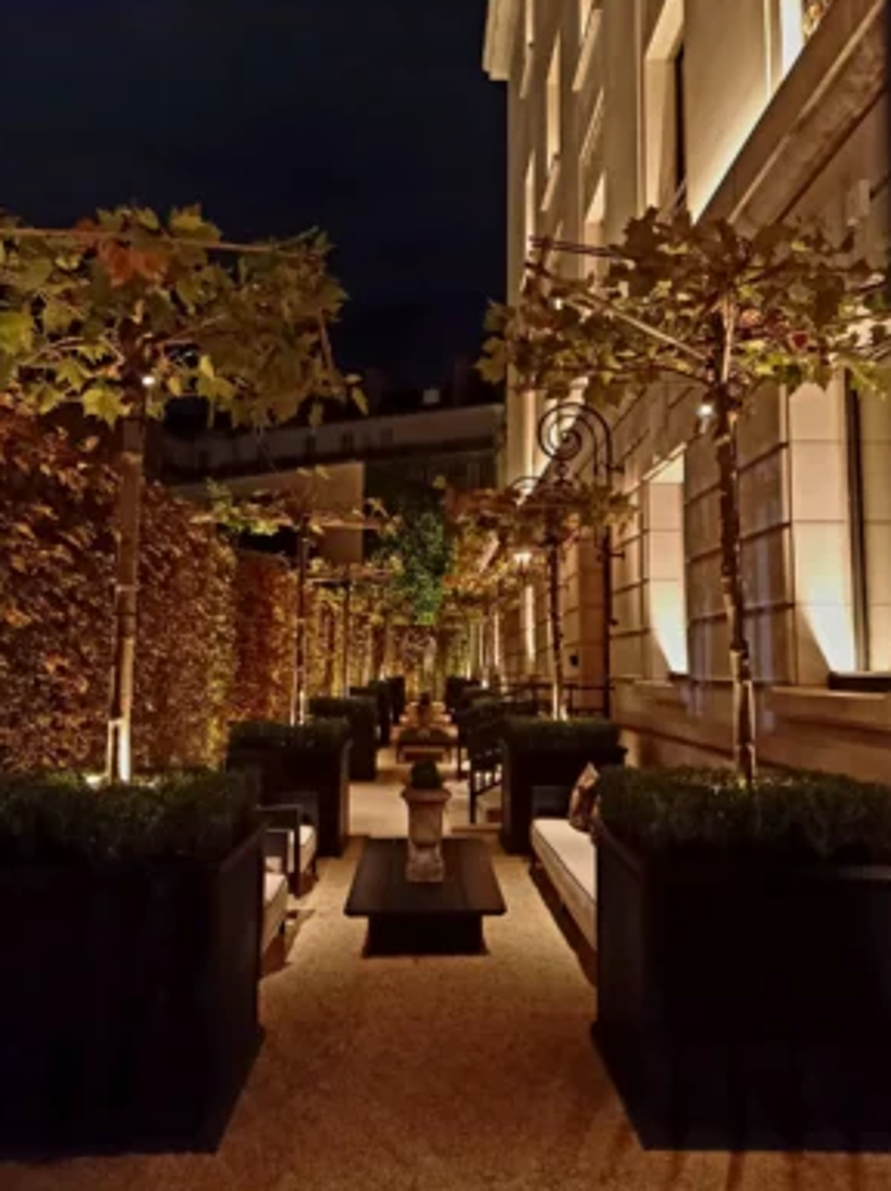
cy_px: 575
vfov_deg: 67.3
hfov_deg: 53.0
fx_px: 894
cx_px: 436
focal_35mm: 26
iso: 800
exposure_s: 1/20
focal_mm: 4.65
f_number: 1.8
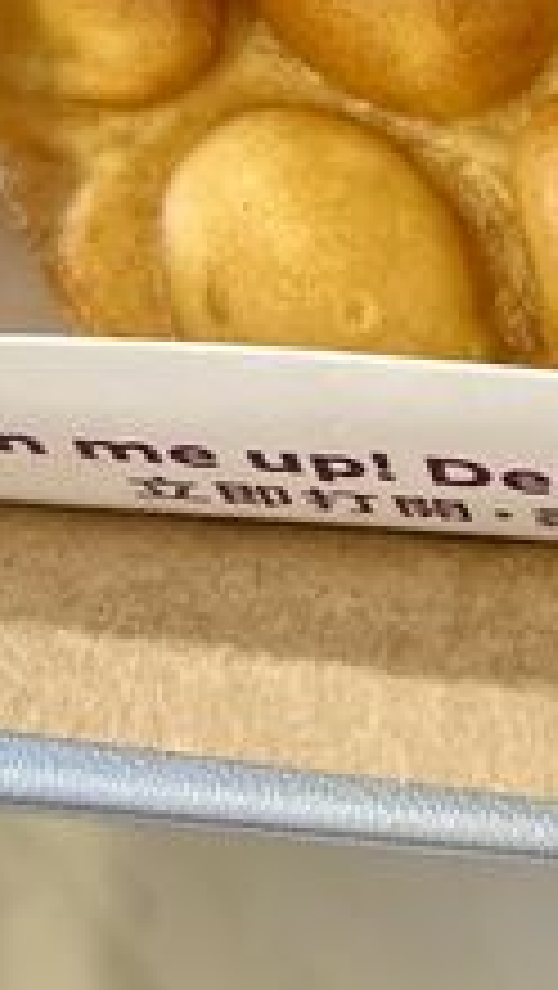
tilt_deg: -57.0
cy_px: -180
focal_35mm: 103
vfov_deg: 19.6
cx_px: 531
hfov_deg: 11.7
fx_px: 2705
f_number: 1.5
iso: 100
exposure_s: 1/92
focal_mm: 5.7
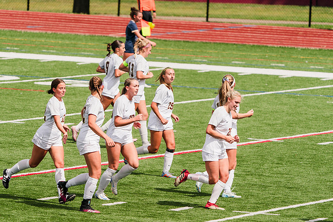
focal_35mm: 407
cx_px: 134
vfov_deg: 3.4
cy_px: 100
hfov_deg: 5.1
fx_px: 3765
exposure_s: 1/1600
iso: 200
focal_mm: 309
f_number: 6.3
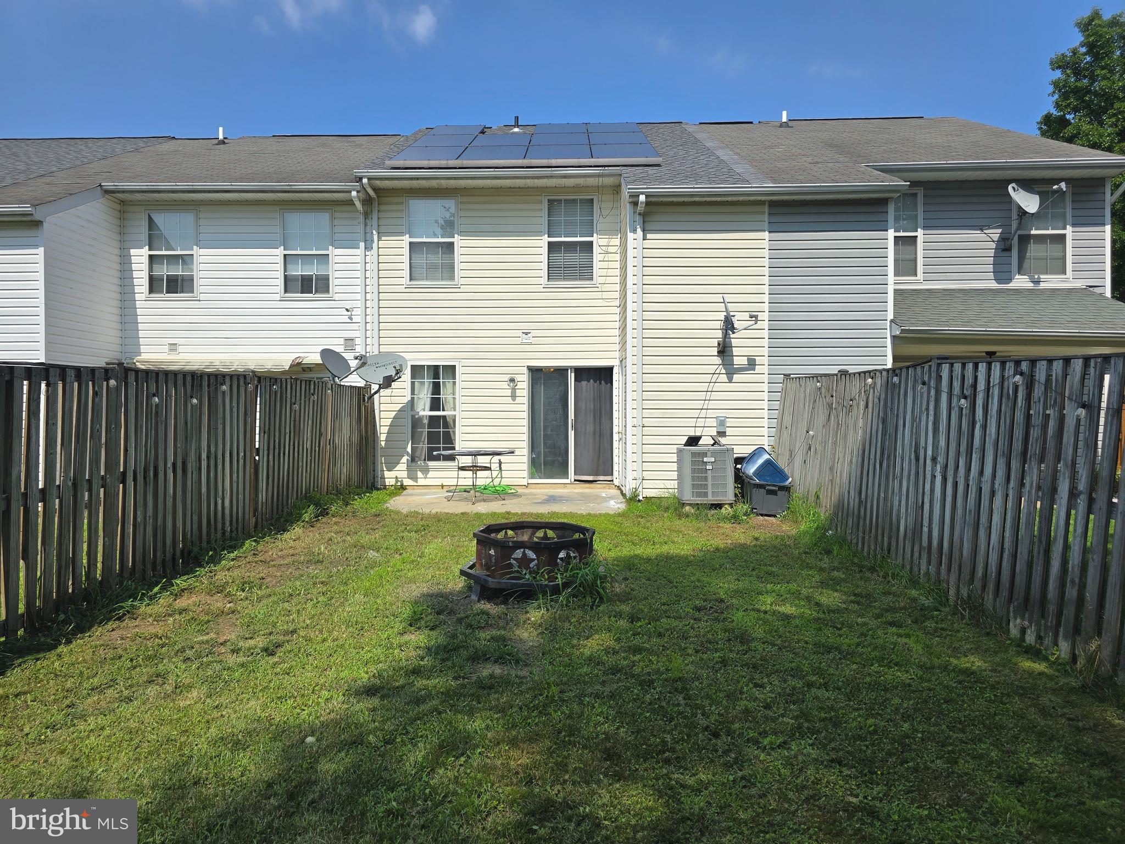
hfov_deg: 73.9
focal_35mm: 23
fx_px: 747
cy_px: 422
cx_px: 562
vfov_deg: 58.9
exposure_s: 1/1064
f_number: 1.7
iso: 12
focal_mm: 6.3
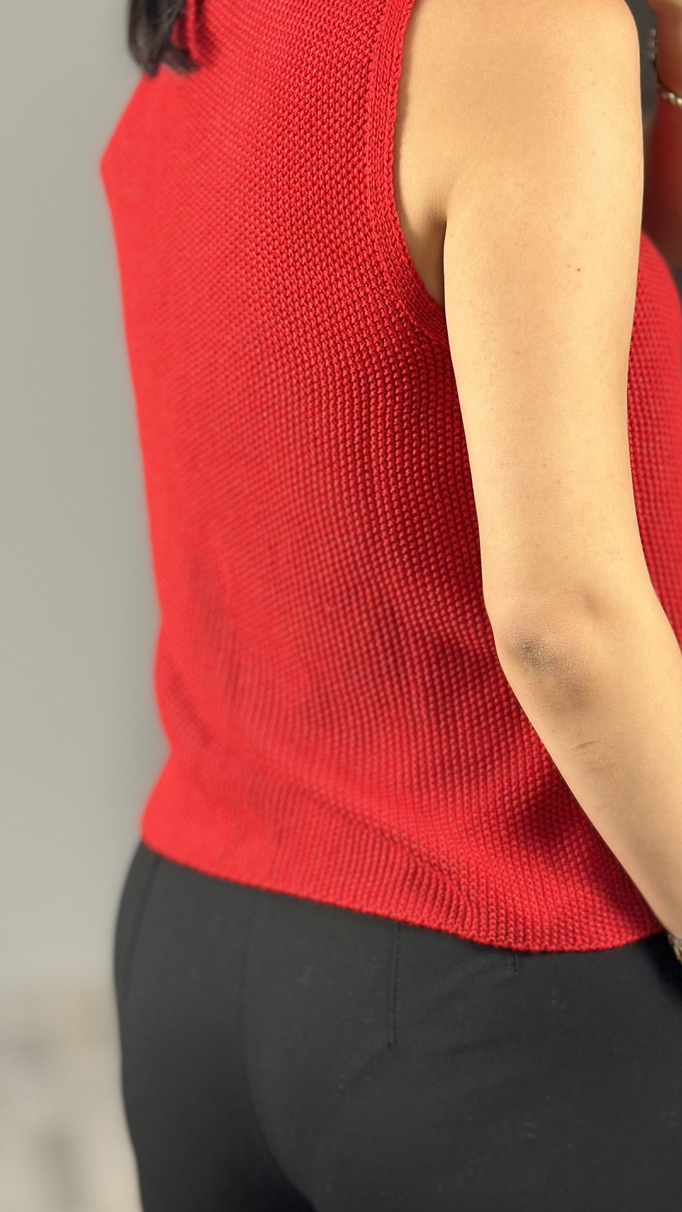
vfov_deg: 28.6
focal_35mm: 74
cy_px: 567
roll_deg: +2.6
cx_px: 343
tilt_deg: -32.5
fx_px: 2379
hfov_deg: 16.3
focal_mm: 6.86
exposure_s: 1/50
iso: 64
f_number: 1.78
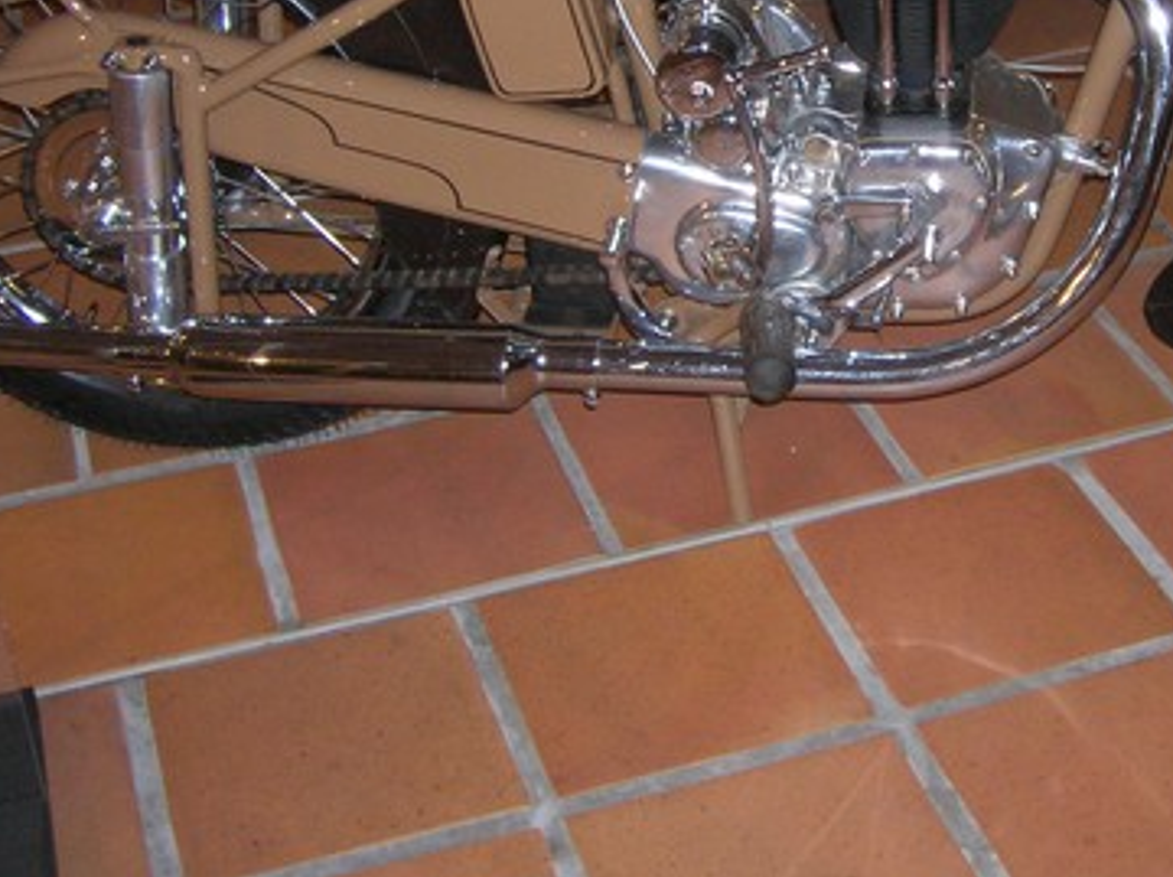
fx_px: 2267
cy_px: 129
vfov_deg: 21.5
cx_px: 865
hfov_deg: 28.6
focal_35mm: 67
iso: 133
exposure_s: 1/60.1
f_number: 2.9
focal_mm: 5.7
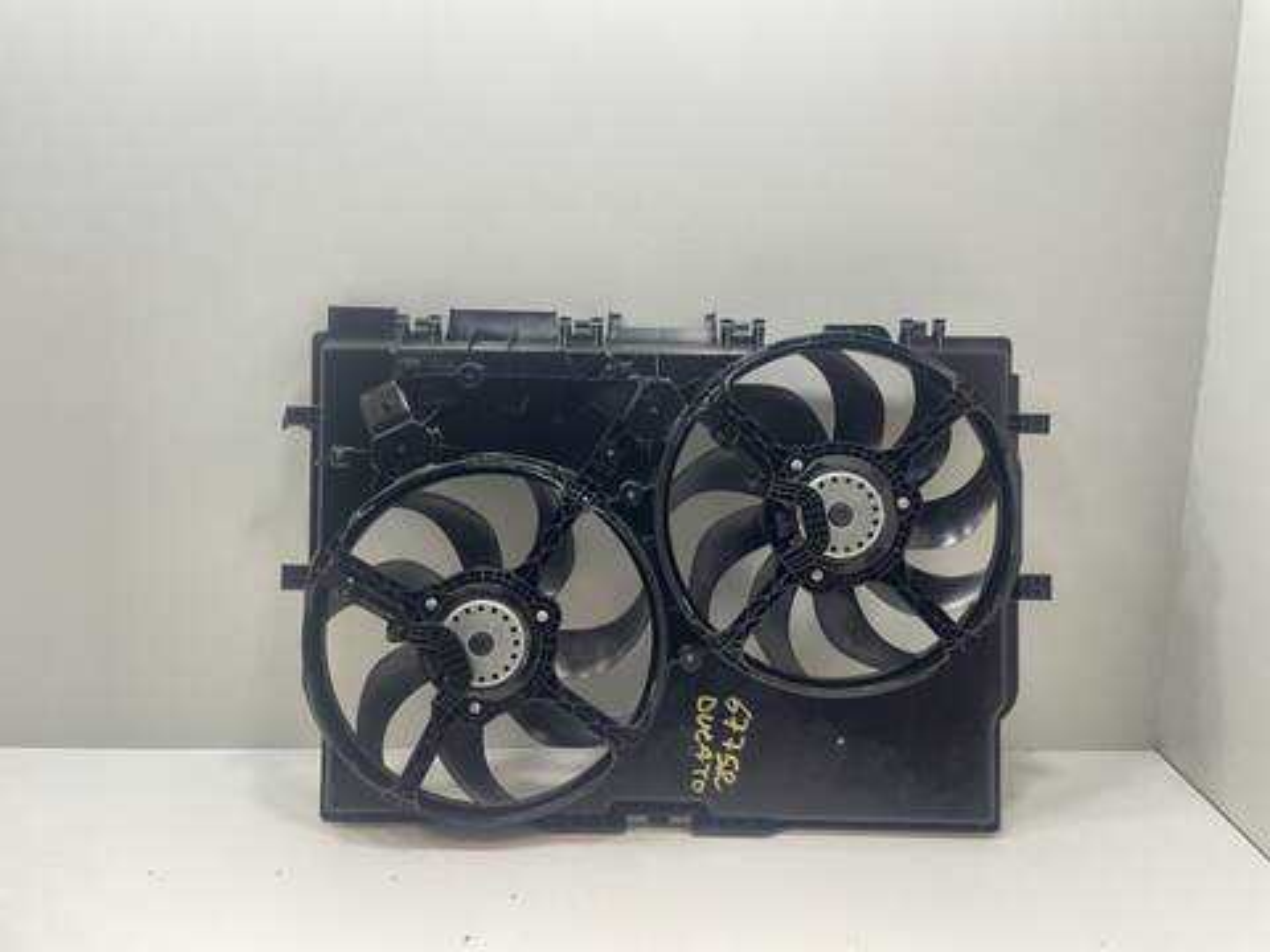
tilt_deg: -12.4
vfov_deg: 53.1
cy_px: 476
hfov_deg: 67.3
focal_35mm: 26
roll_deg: +0.3
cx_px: 635
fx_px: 954
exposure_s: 1/50
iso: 160
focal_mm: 4.2
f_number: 1.6
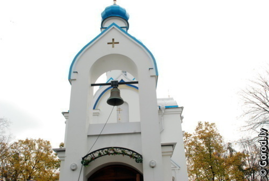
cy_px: 90
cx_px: 134
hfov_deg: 57.1
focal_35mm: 33
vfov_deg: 40.1
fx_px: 247
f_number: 11
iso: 640
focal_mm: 22
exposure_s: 1/180
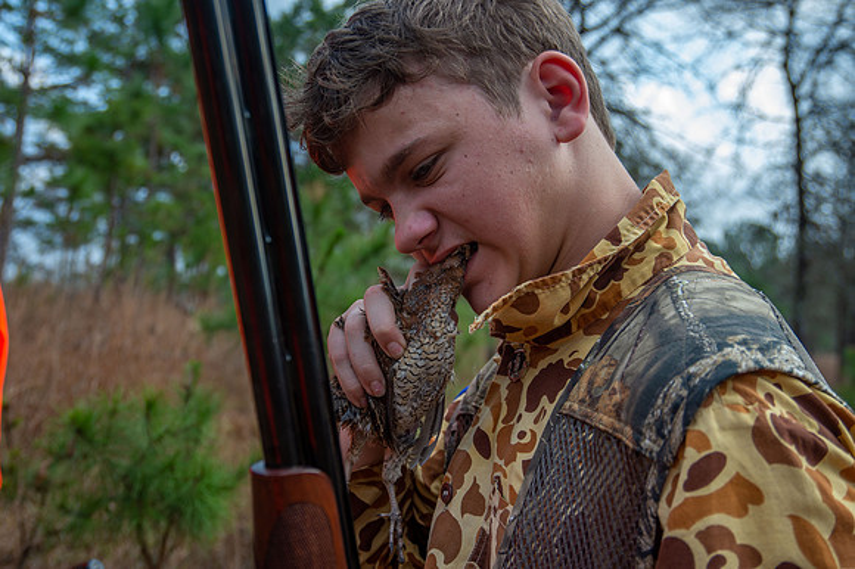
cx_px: 428
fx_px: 1068
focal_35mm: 45
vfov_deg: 29.8
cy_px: 284
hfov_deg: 43.6
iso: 250
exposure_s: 1/200
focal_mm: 45
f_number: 7.1
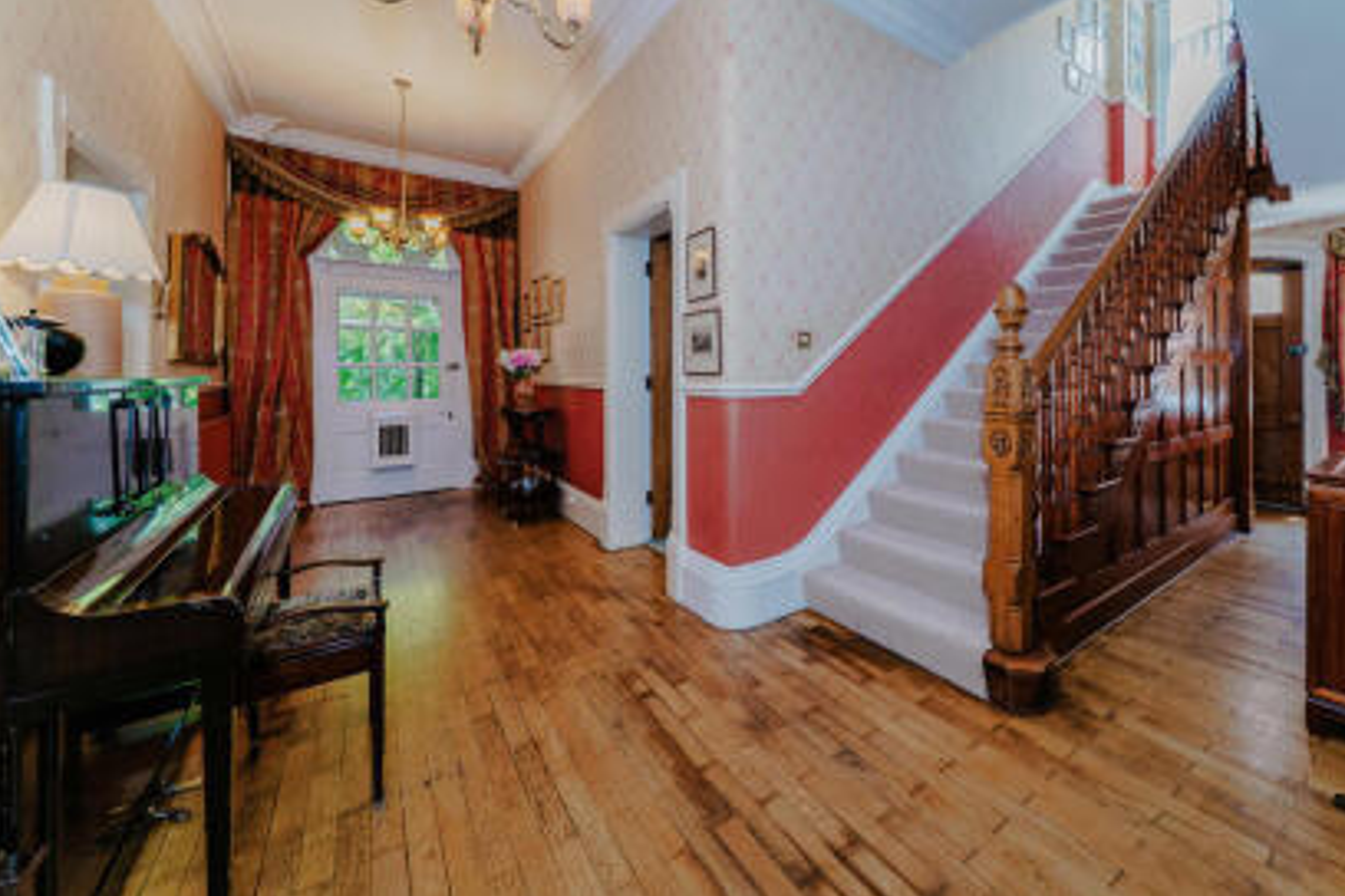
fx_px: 523
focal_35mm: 14
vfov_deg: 80.7
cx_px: 775
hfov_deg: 103.5
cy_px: 380
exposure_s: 1/60
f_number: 4
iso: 400
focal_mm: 12
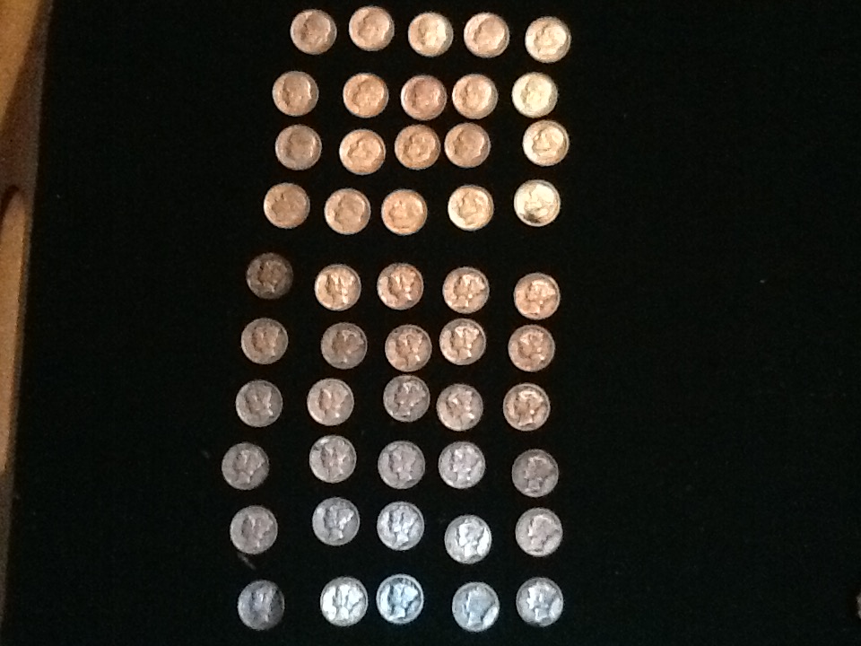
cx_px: 430
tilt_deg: -86.2
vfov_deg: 32.9
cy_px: 323
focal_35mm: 44
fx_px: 1094
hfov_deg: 42.9
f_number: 2.4
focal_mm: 2.03
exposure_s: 1/15
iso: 640
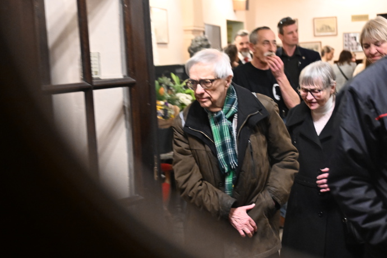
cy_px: 129
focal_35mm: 72
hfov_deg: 28.1
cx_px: 194
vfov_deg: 18.9
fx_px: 774
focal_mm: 48
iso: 5000
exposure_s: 1/125
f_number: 2.8
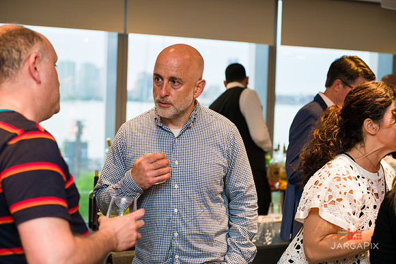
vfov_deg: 22.6
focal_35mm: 60
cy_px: 132
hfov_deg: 33.4
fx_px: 660
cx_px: 198
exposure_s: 1/125
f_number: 4
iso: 640
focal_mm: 60
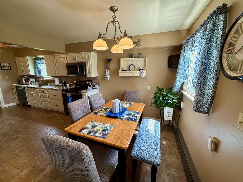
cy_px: 91
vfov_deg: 85.7
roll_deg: +0.1
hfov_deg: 102.1
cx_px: 122
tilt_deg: -11.6
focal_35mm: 14
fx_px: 98
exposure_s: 1/120
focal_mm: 2.22
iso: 160
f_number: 2.2
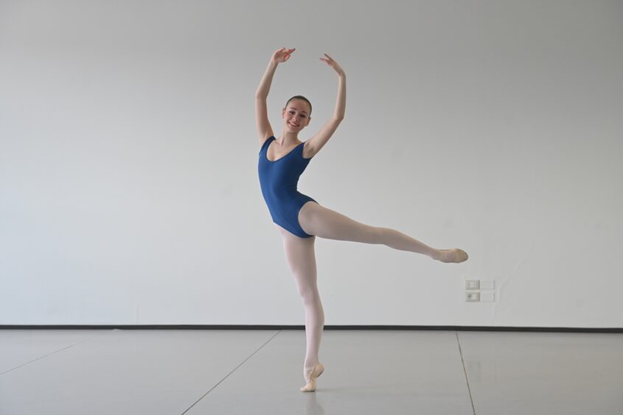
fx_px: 1038
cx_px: 312
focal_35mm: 60
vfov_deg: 22.6
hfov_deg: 33.4
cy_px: 208
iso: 1000
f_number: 4
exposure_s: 1/250
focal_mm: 60
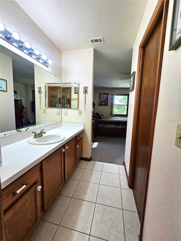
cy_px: 120
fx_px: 91
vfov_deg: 106.2
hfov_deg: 89.9
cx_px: 90
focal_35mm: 13
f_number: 2.2
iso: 64
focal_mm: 2.2
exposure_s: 1/120
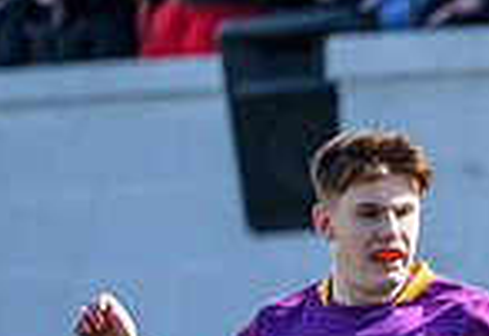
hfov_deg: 1.8
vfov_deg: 1.2
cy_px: 800
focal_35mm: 1129
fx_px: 15480
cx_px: 1364
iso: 640
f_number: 3.5
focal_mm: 200
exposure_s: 1/2000
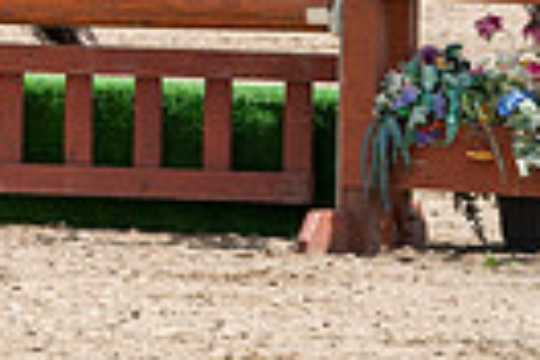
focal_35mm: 811
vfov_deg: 1.7
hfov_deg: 2.5
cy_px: -382
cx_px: -274
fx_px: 12164
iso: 100
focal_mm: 185
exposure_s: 1/400
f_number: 5.6
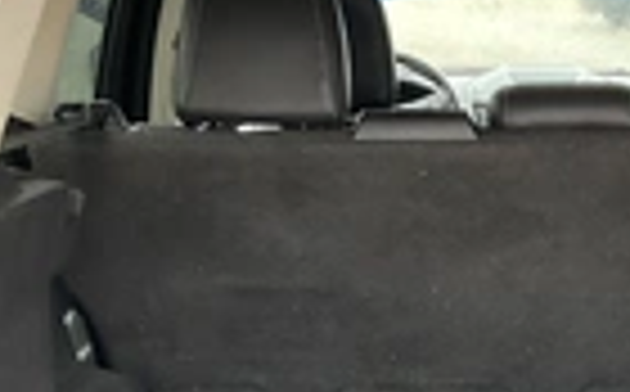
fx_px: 1508
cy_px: 428
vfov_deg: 14.5
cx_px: 572
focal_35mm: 88
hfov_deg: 23.0
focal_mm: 3
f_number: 1.8
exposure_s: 1/63
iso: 64
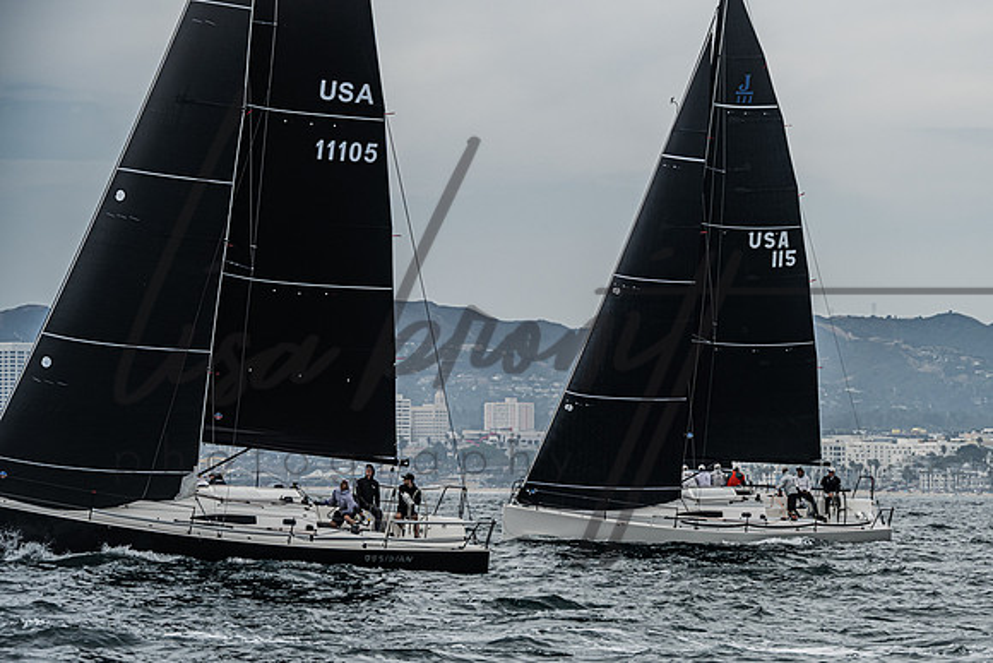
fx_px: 4845
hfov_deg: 11.7
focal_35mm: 176
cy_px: 329
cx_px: 661
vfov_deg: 7.8
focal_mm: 130
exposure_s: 1/1600
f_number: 7.1
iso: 320
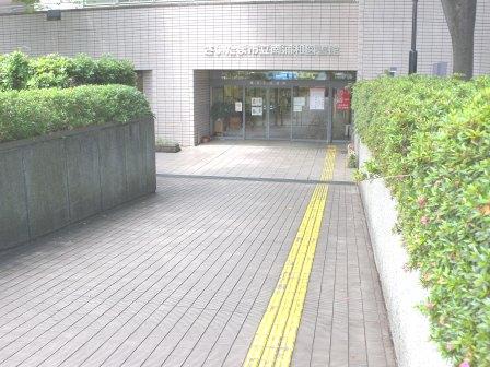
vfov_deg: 30.9
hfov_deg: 40.4
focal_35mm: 47
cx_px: 245
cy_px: 184
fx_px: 665
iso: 64
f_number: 3.5
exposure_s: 1/59.7
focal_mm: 10
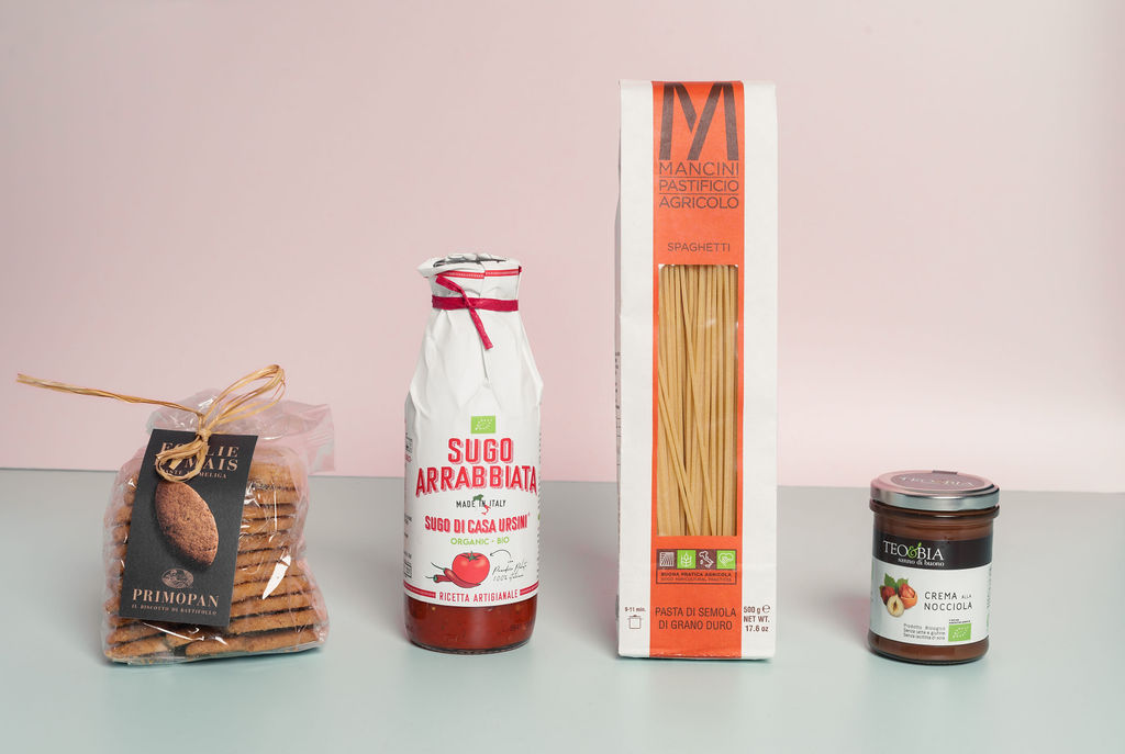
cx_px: 573
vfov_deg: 20.5
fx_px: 2091
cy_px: 372
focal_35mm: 67
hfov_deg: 30.1
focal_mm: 64
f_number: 11
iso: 800
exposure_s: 1/160
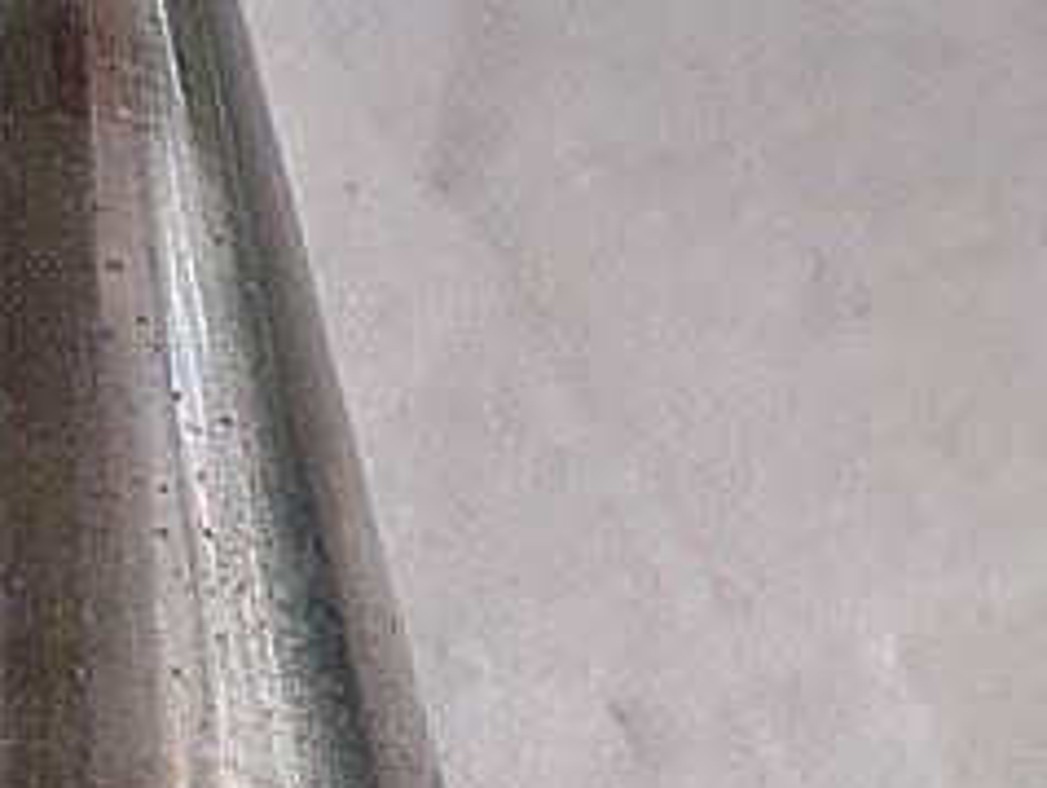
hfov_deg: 20.4
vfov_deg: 15.4
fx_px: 2846
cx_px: 97
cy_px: 810
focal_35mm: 94
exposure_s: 1/60
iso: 64
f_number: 3.1
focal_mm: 6.3
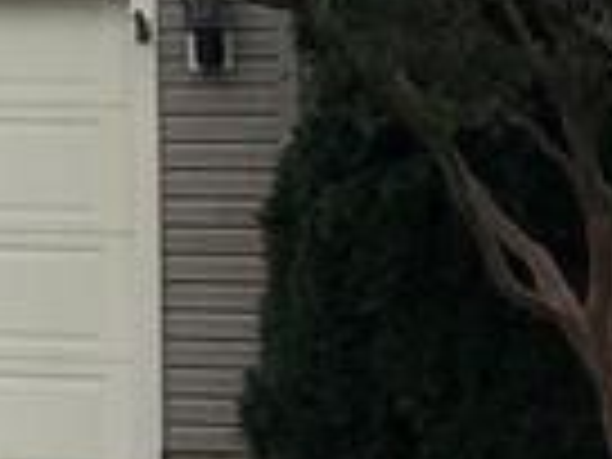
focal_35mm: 211
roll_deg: -3.5
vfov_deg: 6.9
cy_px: -279
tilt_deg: +9.1
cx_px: -1125
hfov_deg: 8.2
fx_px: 3730
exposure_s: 1/991
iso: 20
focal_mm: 3.99
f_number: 1.8
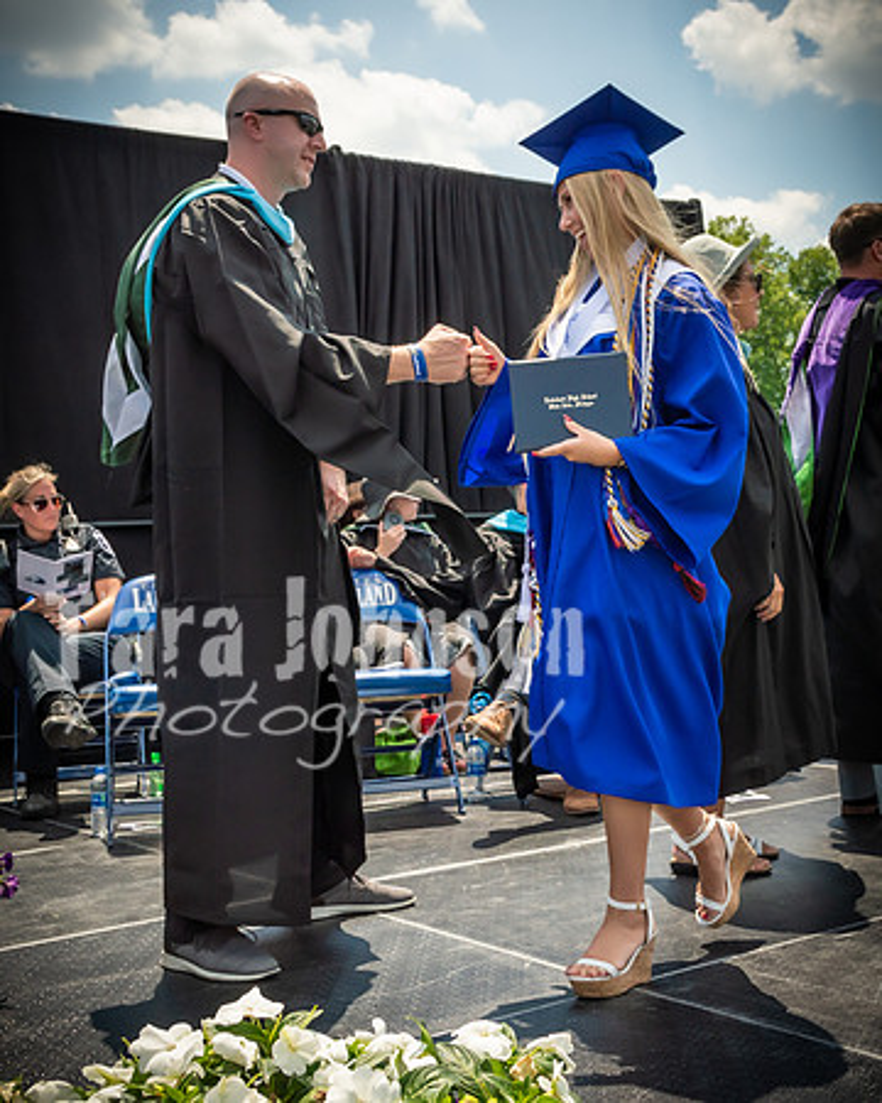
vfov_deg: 37.8
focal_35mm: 49
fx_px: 1610
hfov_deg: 30.4
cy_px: 529
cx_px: 597
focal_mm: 22
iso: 200
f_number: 7.1
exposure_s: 1/800
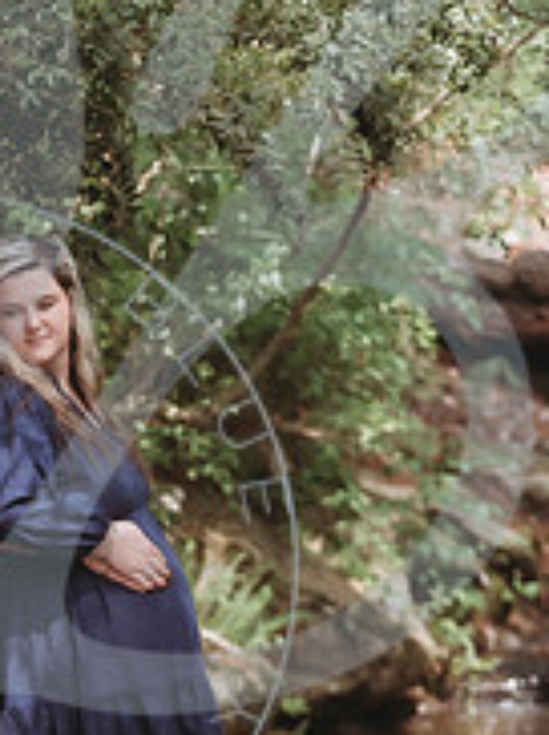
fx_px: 4345
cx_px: 105
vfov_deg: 9.7
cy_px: 258
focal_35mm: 205
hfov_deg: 7.2
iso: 100
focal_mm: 86
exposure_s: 1/320
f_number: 2.8
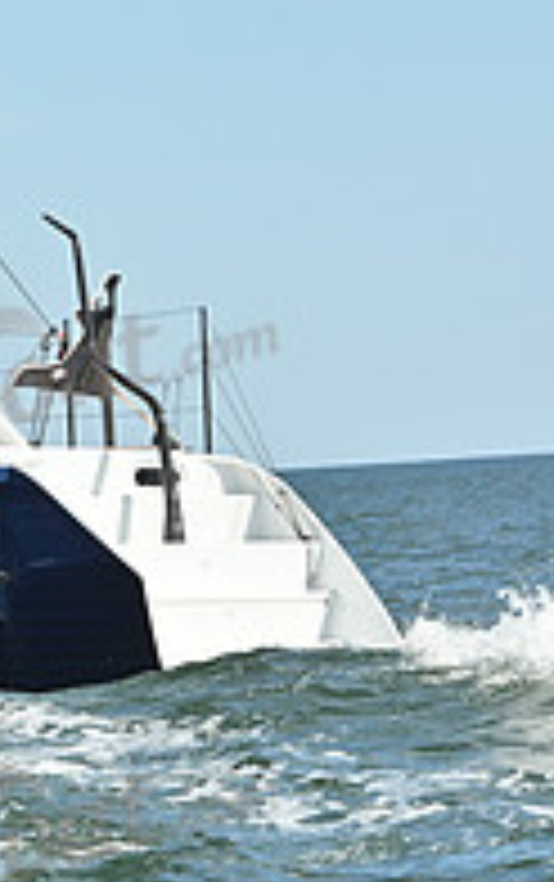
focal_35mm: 316
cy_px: 232
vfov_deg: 6.6
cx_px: -586
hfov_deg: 4.1
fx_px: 7611
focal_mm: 105
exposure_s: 1/1000
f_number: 9
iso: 250
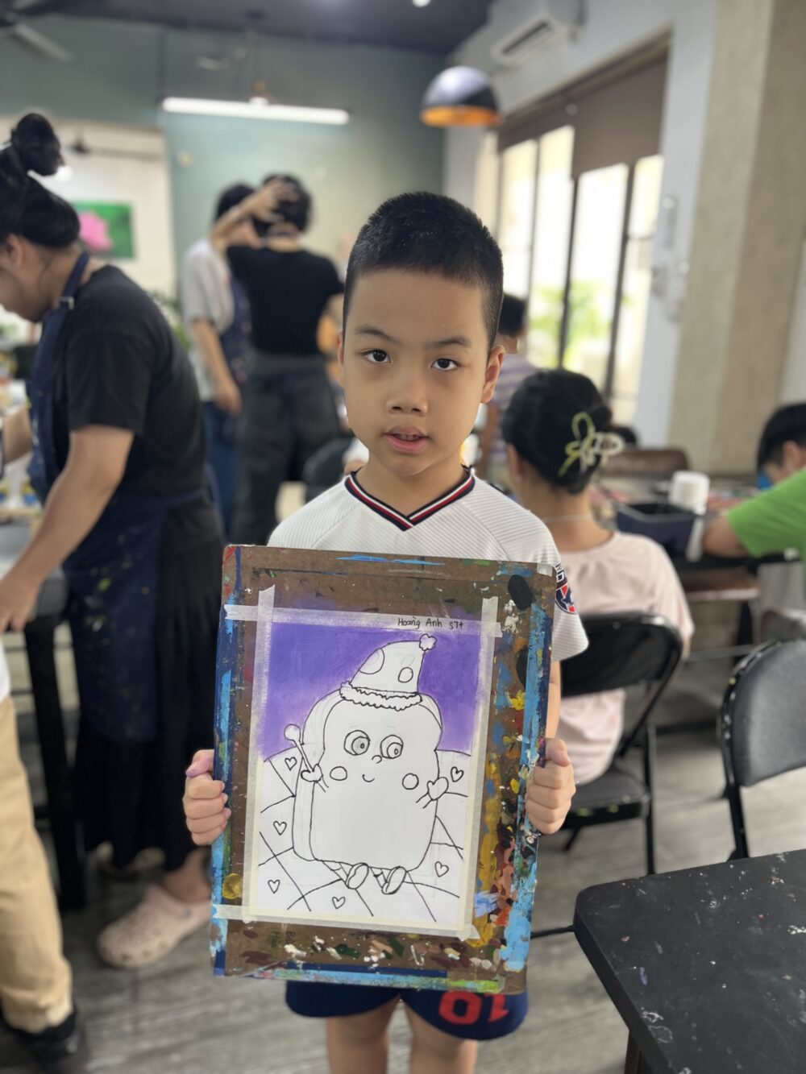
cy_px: 537
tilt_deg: -17.2
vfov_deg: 67.3
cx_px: 403
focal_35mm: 26
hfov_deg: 53.1
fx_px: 807
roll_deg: -2.0
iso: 100
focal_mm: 5.7
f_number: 1.5
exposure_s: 1/121
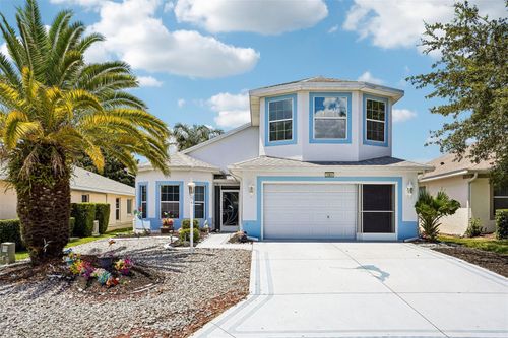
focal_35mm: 28
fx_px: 395
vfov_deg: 46.4
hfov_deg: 65.5
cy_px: 169
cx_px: 254
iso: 100
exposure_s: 1/60
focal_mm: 28
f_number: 20
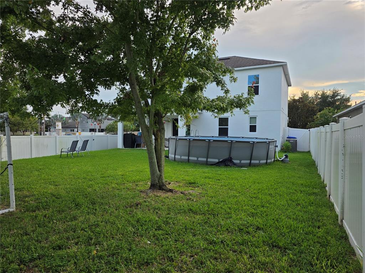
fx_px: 243
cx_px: 182
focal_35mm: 23
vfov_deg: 58.9
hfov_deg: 73.9
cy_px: 136
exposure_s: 1/2503
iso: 80
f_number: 1.7
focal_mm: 6.25
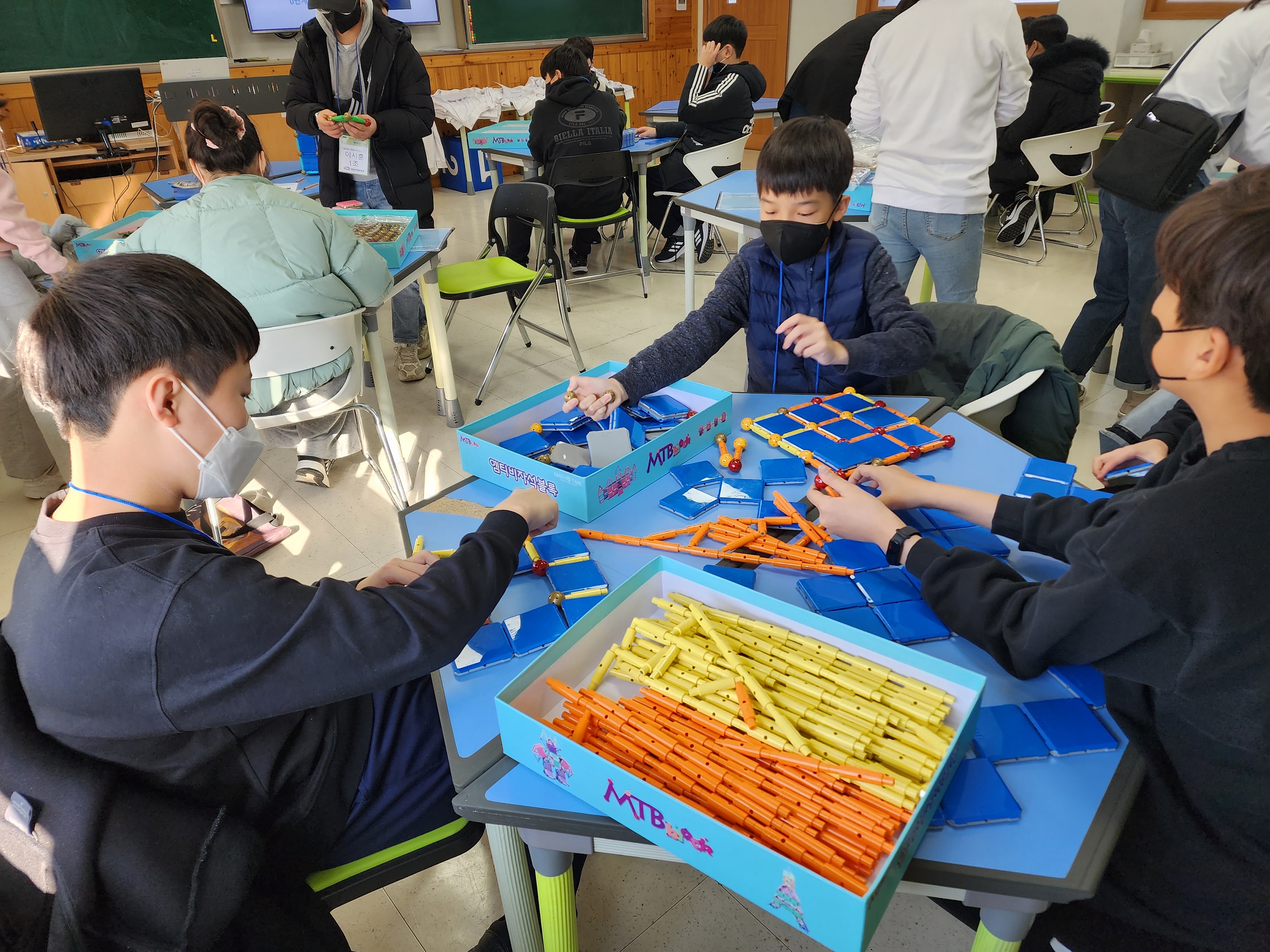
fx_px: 844
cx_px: 635
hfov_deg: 73.9
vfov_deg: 58.9
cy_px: 476
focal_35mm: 23
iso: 64
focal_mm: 6.4
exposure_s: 1/120
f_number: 1.8
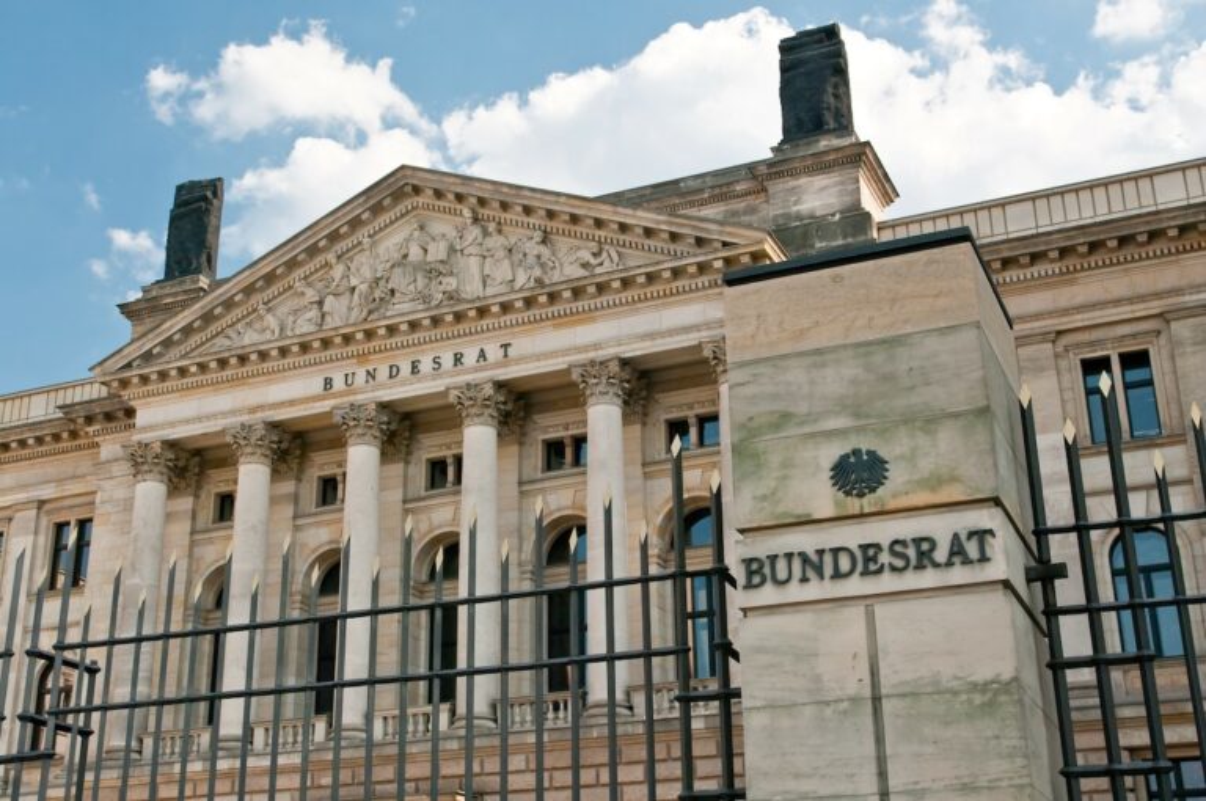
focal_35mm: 46
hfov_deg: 42.4
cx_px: 603
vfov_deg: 28.9
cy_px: 400
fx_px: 1556
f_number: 9.5
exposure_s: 1/250
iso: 800
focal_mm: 31
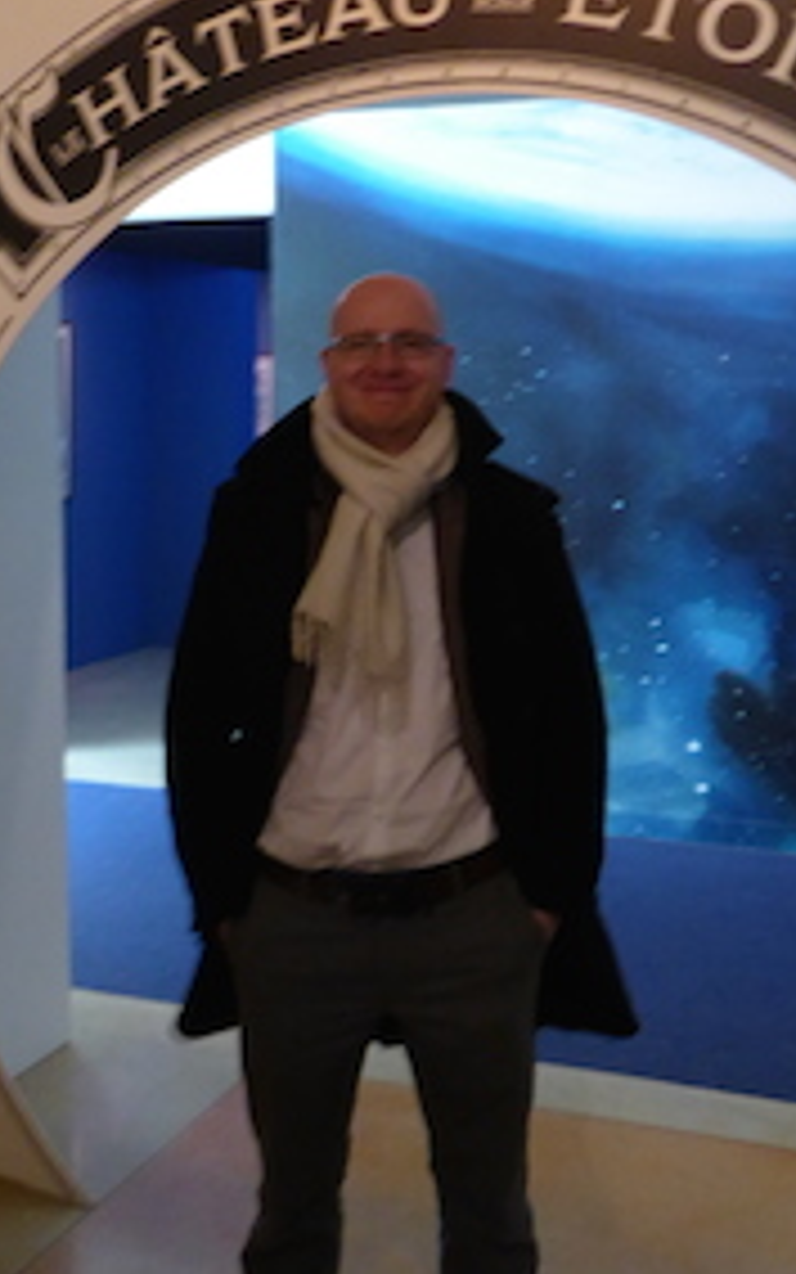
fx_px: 1665
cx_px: 373
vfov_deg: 41.7
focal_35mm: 48
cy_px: 547
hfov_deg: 26.9
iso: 500
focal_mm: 4.3
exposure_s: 1/4
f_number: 3.3
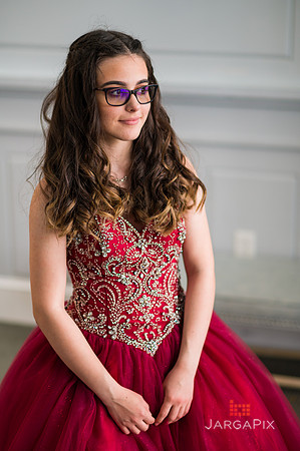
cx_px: 150
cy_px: 226
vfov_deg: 23.9
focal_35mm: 85
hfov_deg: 16.0
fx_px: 1065
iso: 320
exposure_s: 1/200
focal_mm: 85
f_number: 2
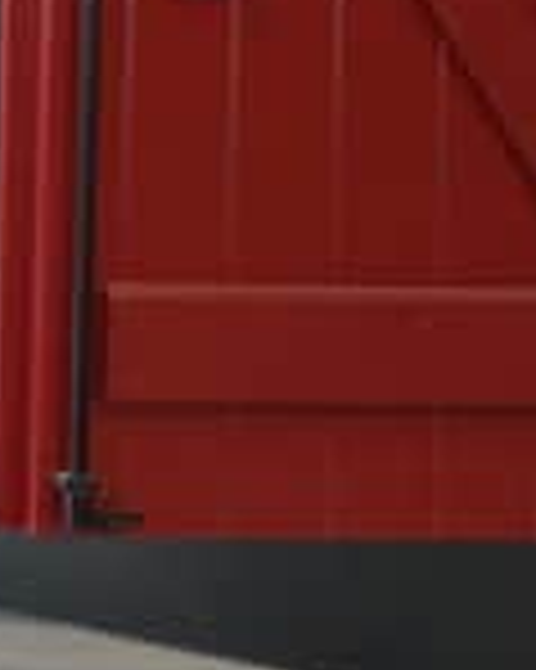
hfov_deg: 7.4
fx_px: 3454
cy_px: -798
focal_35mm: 174
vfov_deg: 10.0
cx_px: -1297
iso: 400
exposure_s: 1/100
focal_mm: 18
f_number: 4
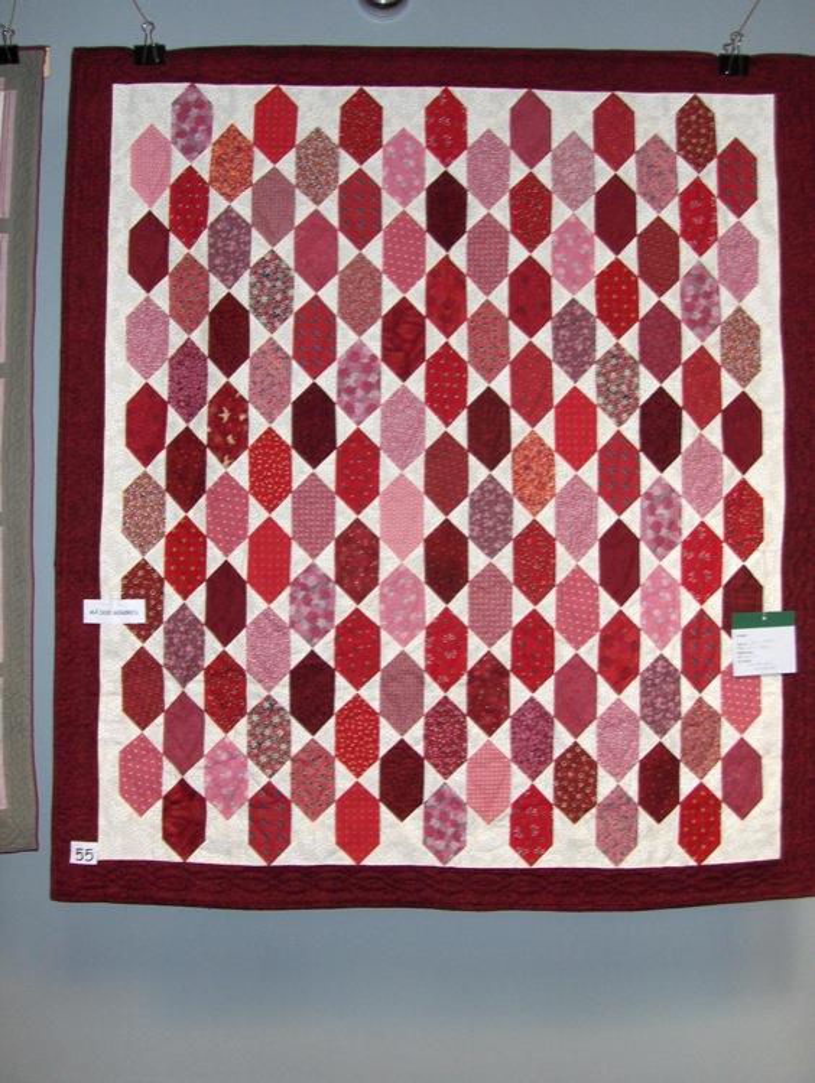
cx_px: 408
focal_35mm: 41
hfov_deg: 35.2
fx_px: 1285
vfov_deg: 45.7
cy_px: 542
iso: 100
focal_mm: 6.5
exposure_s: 1/60
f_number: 3.5
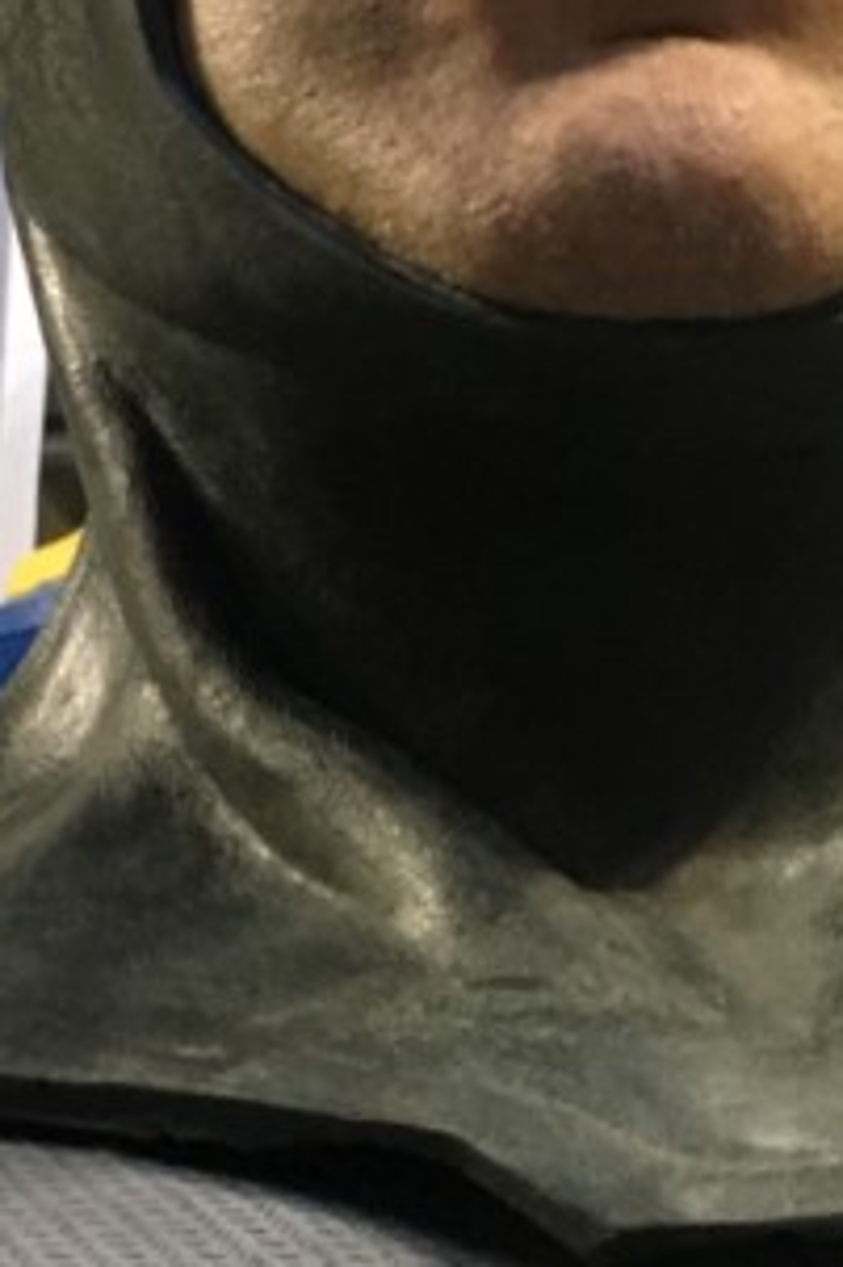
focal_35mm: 120
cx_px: 705
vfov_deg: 16.9
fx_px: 4220
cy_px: 1032
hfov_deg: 11.4
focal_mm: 4.15
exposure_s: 1/25
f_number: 2.2
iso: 200
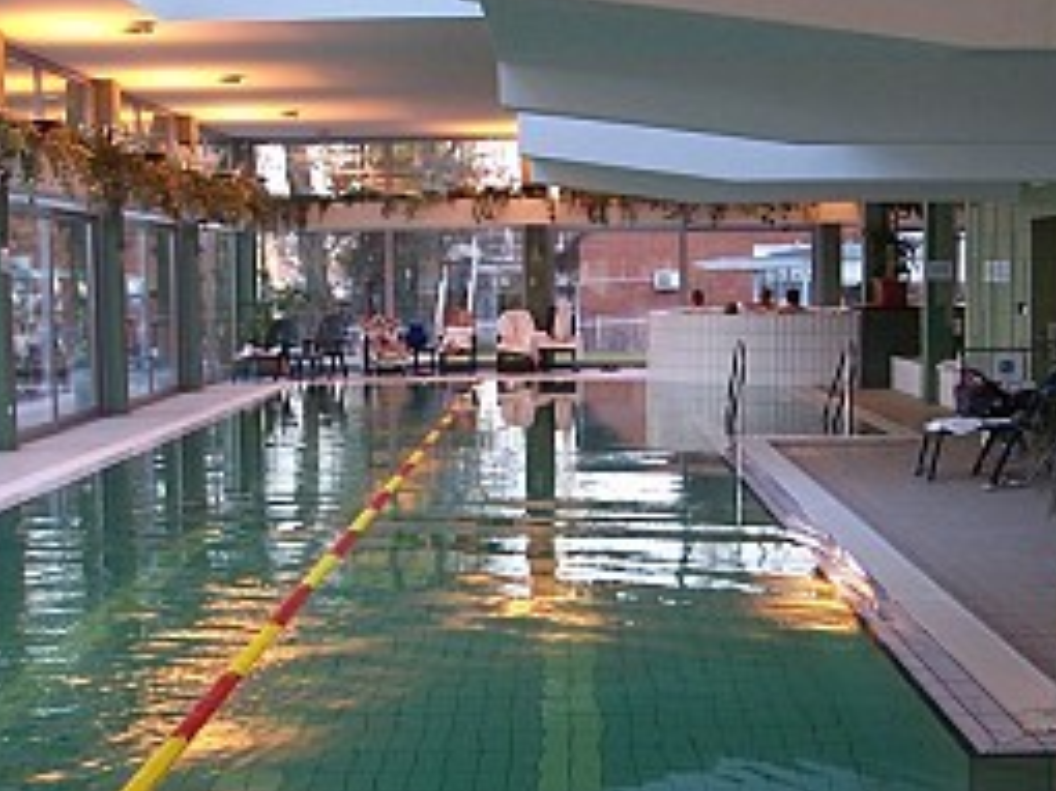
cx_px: 625
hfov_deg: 32.1
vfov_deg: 24.3
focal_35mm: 60
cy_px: 495
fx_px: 1830
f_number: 2.7
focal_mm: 5.6
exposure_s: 1/60
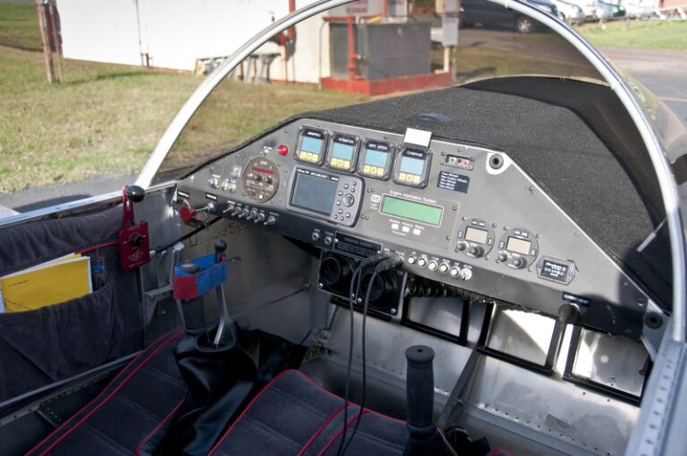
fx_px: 686
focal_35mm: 36
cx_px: 344
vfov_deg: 36.8
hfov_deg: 53.2
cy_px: 228
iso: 200
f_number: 4
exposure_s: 1/400
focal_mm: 24
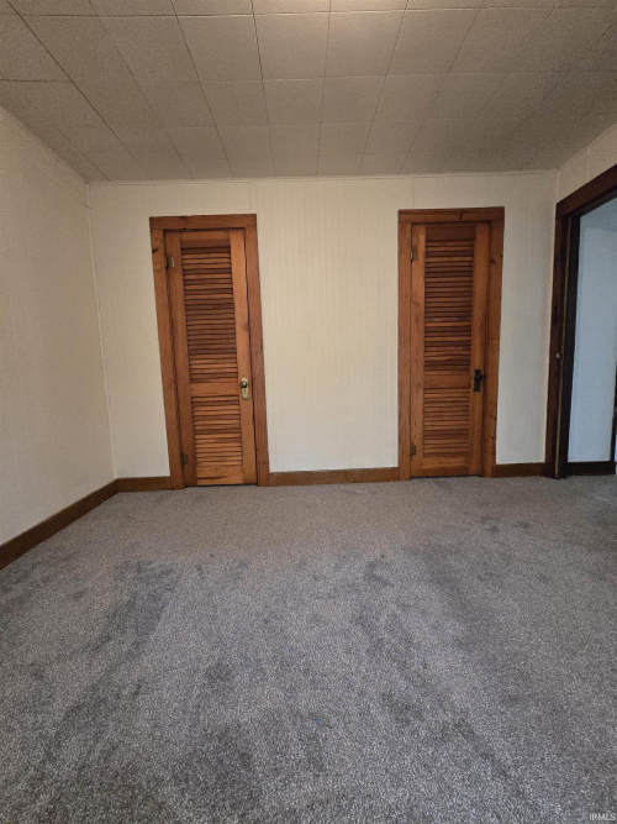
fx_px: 309
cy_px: 412
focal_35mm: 13
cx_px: 308
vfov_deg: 106.2
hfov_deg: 89.9
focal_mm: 2.2
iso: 1250
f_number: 2.2
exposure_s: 1/60
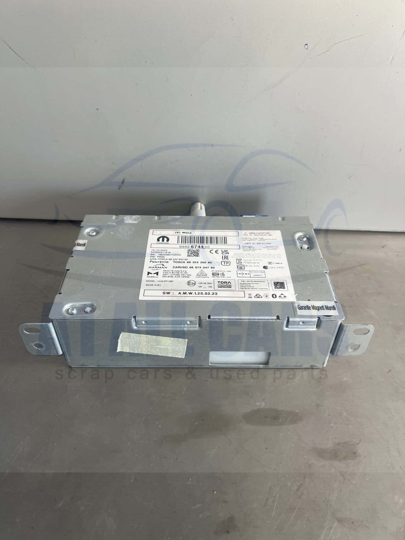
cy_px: 270
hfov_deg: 53.1
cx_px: 202
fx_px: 406
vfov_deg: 67.3
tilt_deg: -43.4
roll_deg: -0.2
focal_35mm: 26
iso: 125
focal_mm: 5.1
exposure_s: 1/107
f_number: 1.6
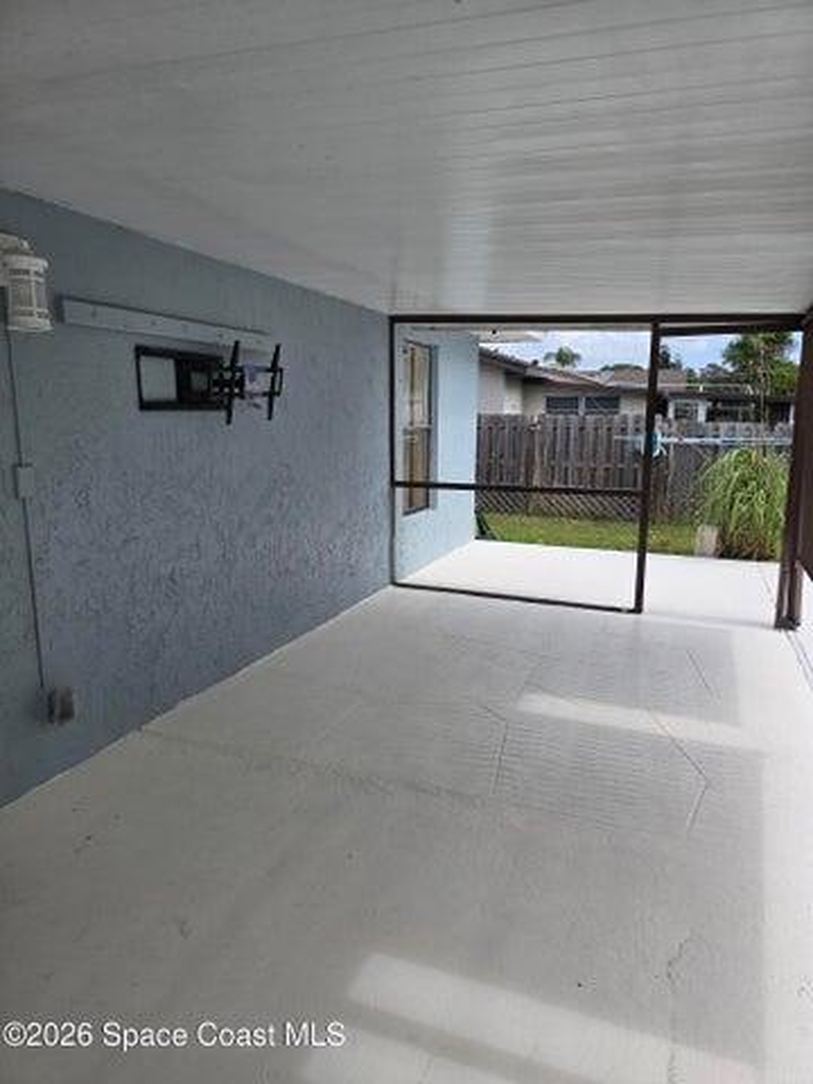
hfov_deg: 58.9
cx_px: 406
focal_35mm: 23
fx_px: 720
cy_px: 542
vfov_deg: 73.9
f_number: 1.7
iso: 12
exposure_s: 1/738
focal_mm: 6.3
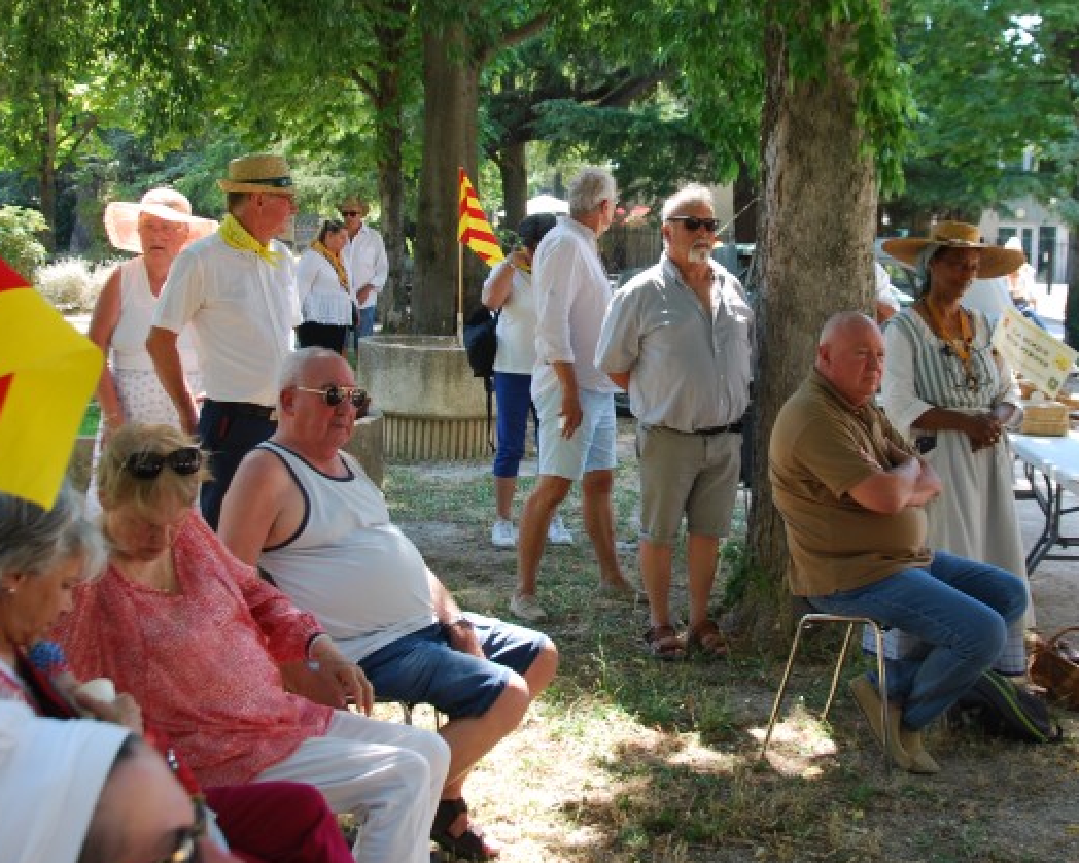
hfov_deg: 35.3
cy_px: 350
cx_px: 628
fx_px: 1692
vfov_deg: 28.5
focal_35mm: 53
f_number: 5.6
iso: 180
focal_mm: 22
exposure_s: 1/125
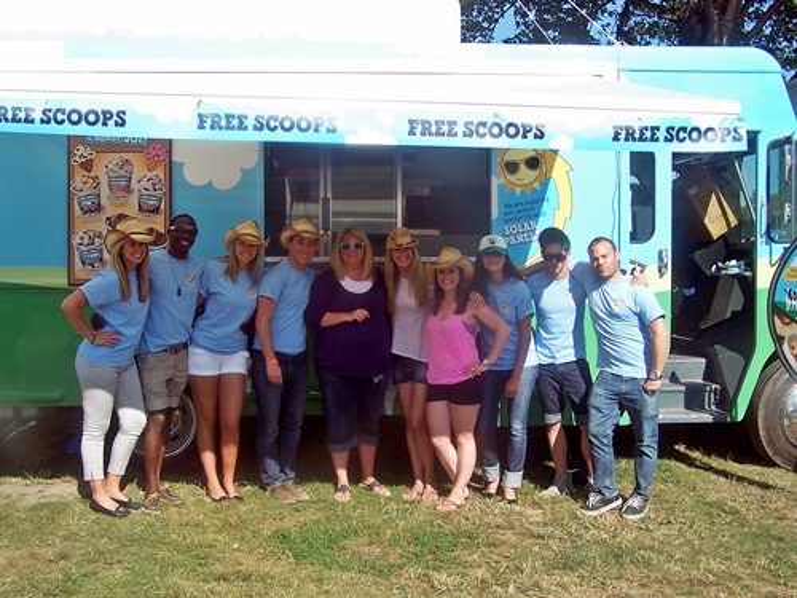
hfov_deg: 43.9
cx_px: 398
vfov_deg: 33.6
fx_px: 990
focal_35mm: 43
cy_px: 299
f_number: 2.9
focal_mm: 7.1
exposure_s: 1/800
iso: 80
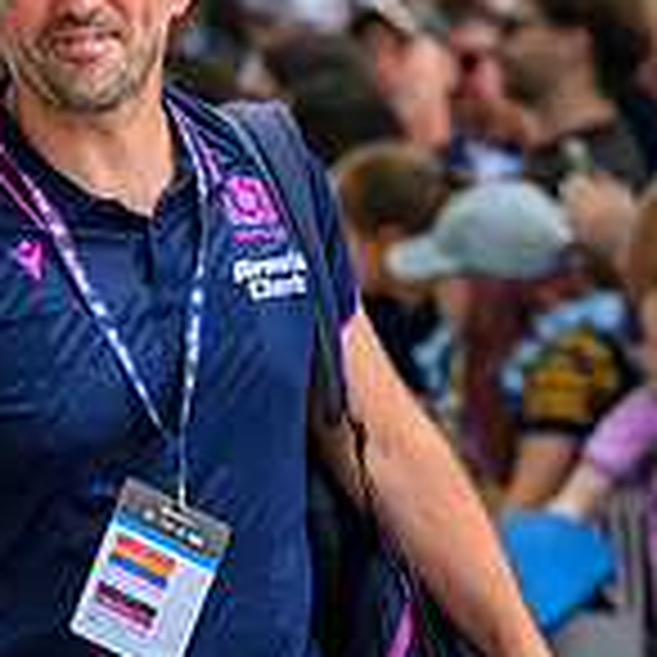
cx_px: -549
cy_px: 466
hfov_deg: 4.5
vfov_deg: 4.5
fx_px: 8332
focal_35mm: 388
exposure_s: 1/1000
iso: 500
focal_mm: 115
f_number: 3.5
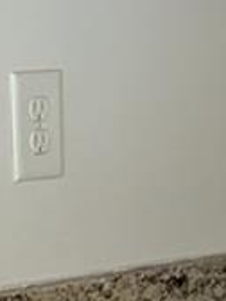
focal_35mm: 350
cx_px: 665
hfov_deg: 4.1
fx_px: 3047
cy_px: 401
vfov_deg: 5.6
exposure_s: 1/205
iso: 1027
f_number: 1.68
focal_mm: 6.9
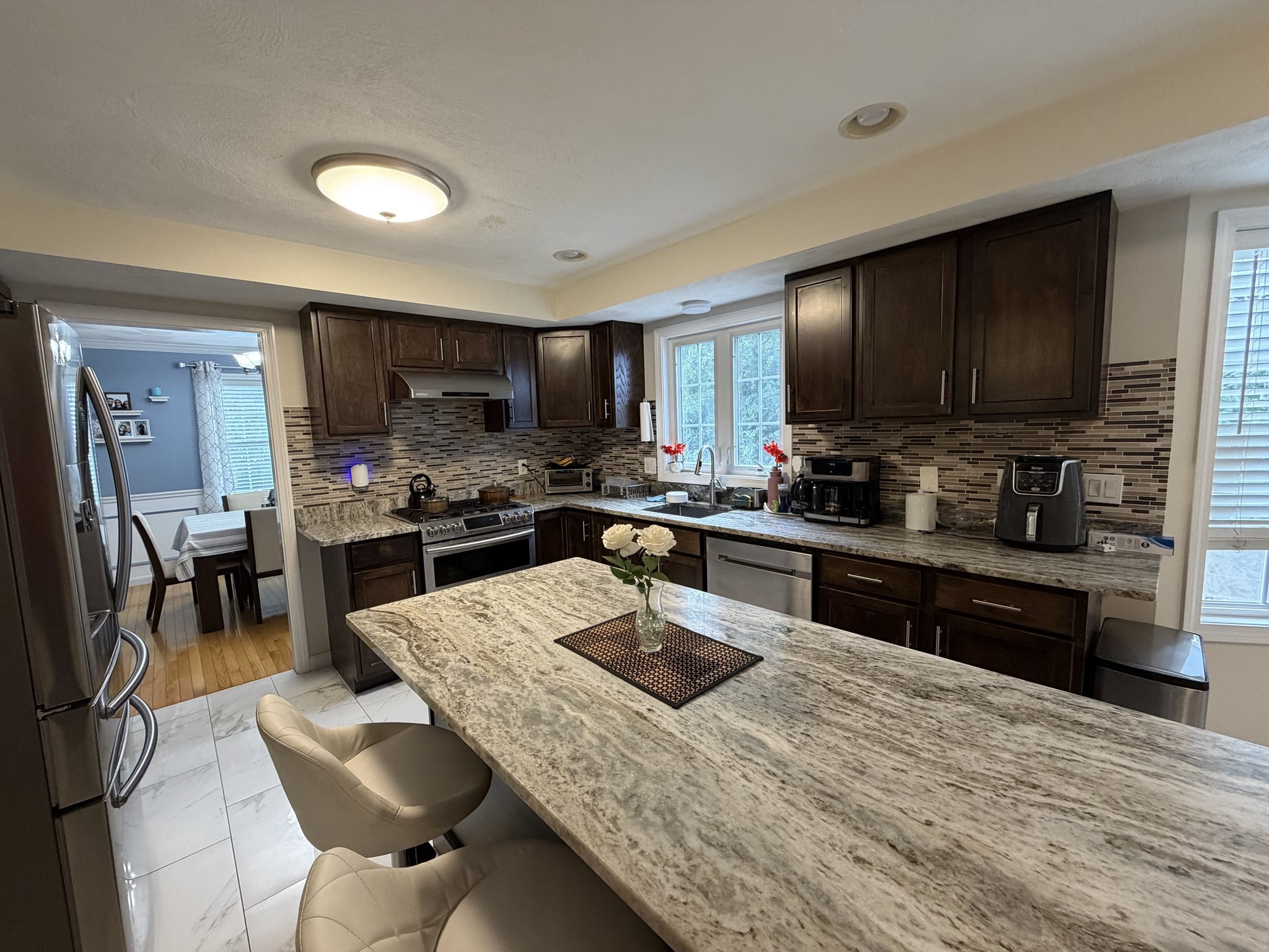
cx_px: 634
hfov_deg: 102.1
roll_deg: +2.2
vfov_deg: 85.7
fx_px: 513
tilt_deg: -6.3
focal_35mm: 14
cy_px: 476
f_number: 2.2
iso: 320
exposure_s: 1/60
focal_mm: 2.22
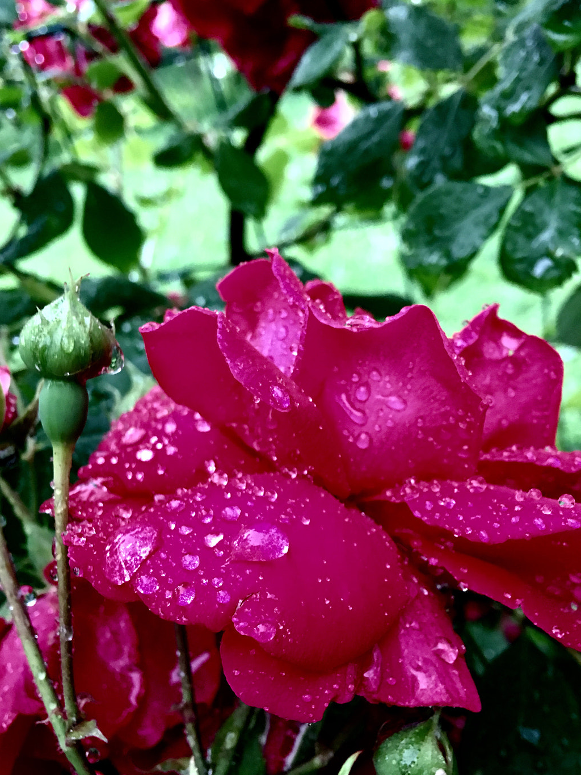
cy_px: 416
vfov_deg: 53.9
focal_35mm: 34
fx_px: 761
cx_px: 319
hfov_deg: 41.8
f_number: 2.2
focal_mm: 4.15
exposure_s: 1/17
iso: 100
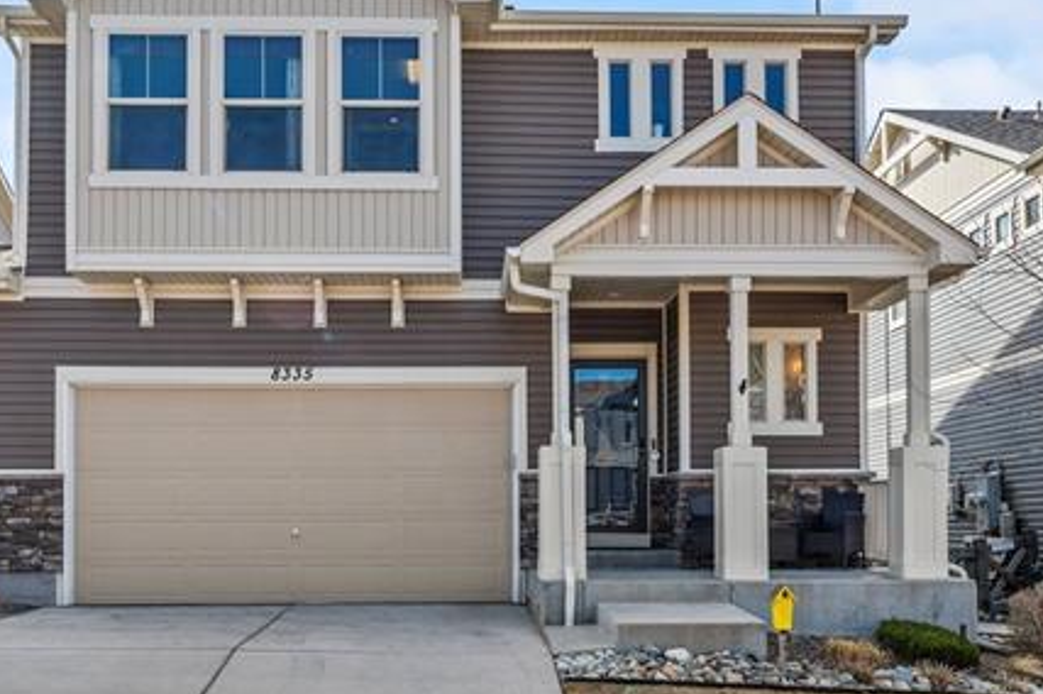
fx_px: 1098
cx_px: 442
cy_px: 501
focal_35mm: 38
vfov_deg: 34.5
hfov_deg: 50.6
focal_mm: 15.8
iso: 250
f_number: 5
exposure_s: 1/1250
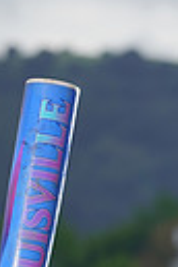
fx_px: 5251
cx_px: -90
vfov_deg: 2.9
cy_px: 542
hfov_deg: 1.9
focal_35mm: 708
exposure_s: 1/250
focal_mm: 158
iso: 100
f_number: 8
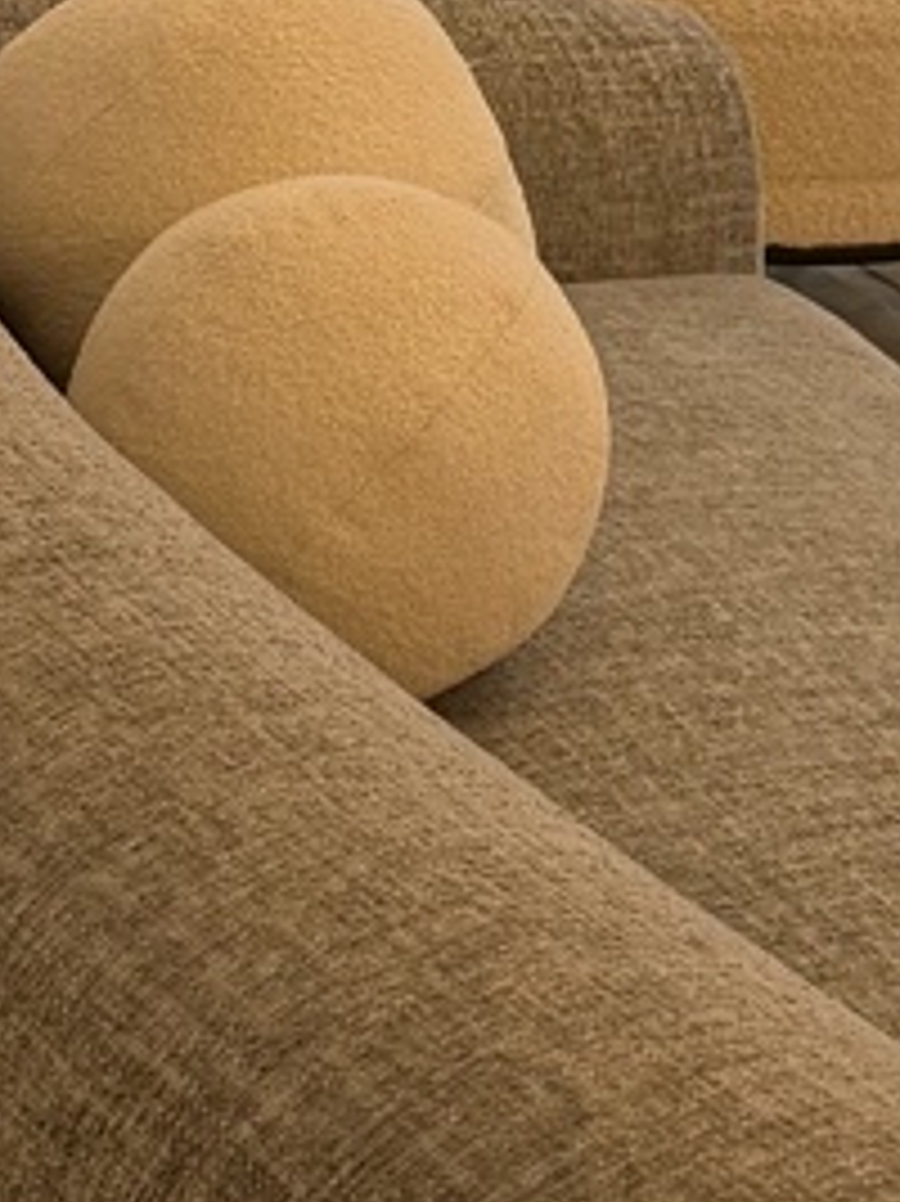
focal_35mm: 144
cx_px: 382
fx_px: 4996
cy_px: 45
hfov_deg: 10.3
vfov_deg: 13.5
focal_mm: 6.76
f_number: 1.78
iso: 320
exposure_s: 1/120
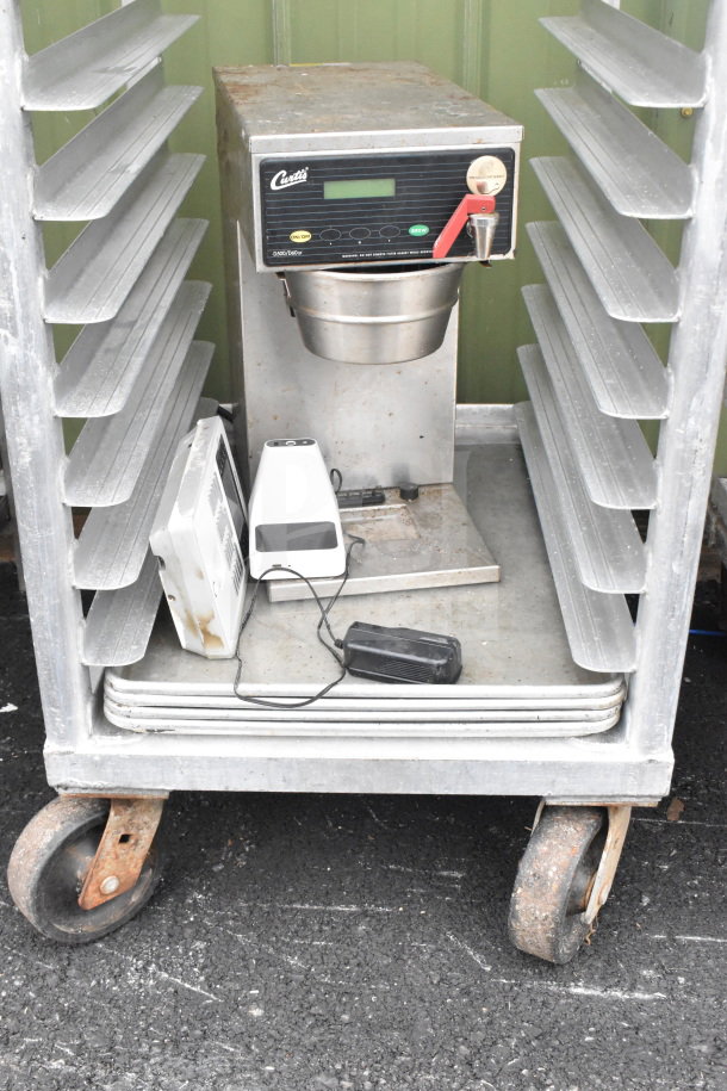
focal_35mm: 42
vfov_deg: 46.4
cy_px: 546
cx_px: 364
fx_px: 1272
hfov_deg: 31.9
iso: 6400
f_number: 13
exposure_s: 1/640
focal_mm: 28
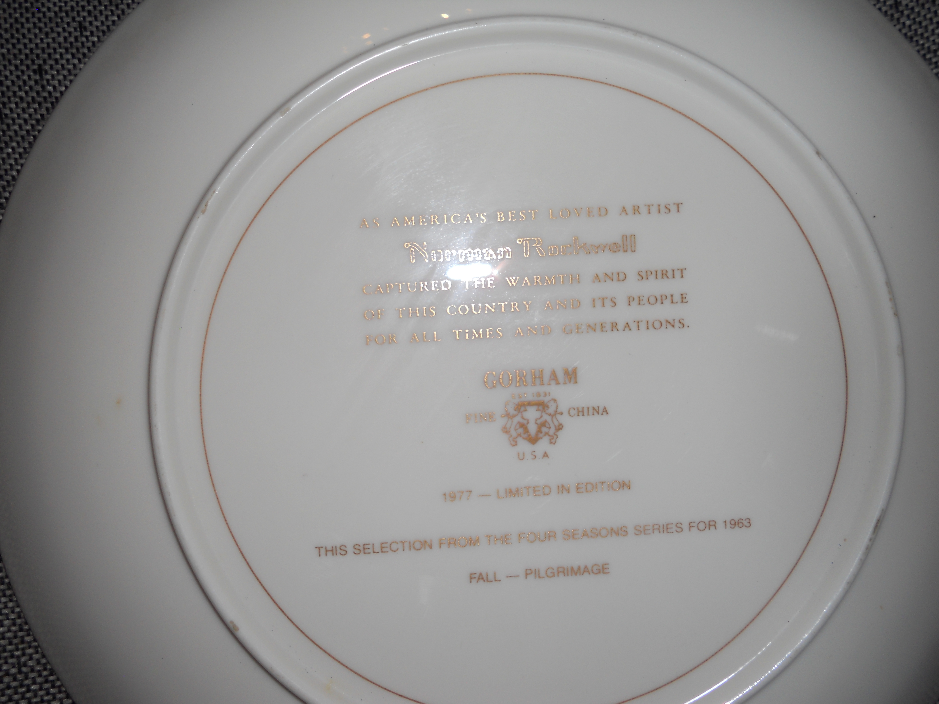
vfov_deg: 44.2
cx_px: 470
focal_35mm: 32
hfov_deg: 56.8
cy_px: 352
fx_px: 868
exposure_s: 1/25
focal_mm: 5.8
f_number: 8.8
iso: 80
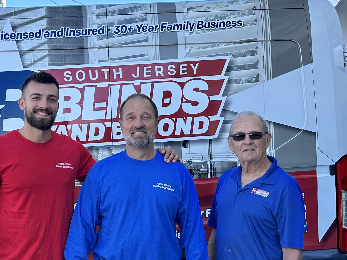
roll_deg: -1.8
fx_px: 602
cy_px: 191
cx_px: 101
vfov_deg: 24.2
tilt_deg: -5.0
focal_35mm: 60
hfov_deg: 31.8
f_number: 1.78
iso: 80
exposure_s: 1/1183
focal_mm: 6.86
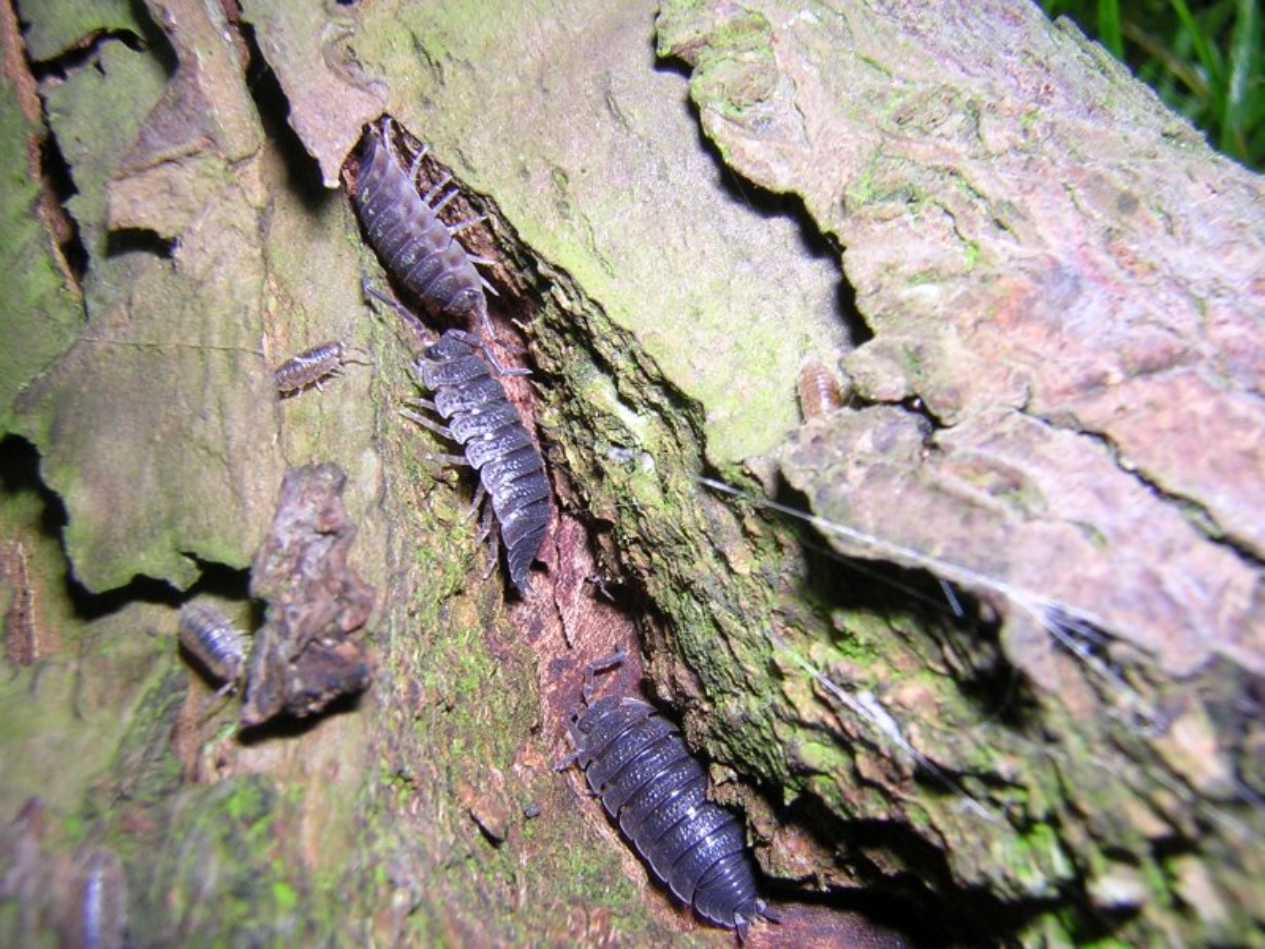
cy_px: 474
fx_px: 1316
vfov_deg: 39.7
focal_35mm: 36
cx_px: 632
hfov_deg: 51.4
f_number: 5.2
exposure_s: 1/60.1
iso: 100
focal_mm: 4.7
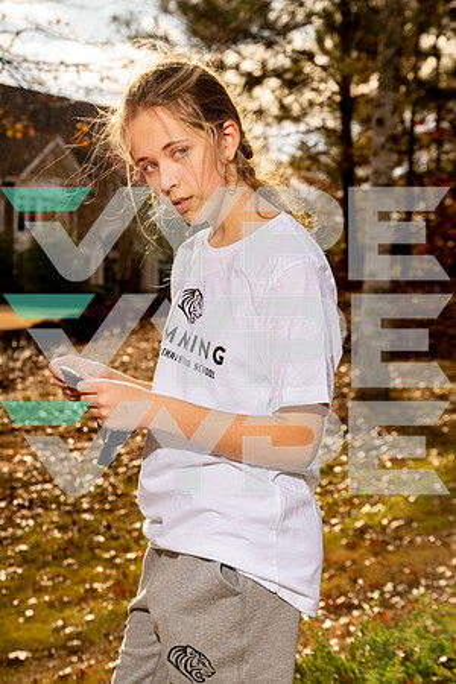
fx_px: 1330
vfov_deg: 28.8
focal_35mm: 70
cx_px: 228
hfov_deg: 19.5
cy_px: 342
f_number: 6.3
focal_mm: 70
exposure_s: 1/250
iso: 125
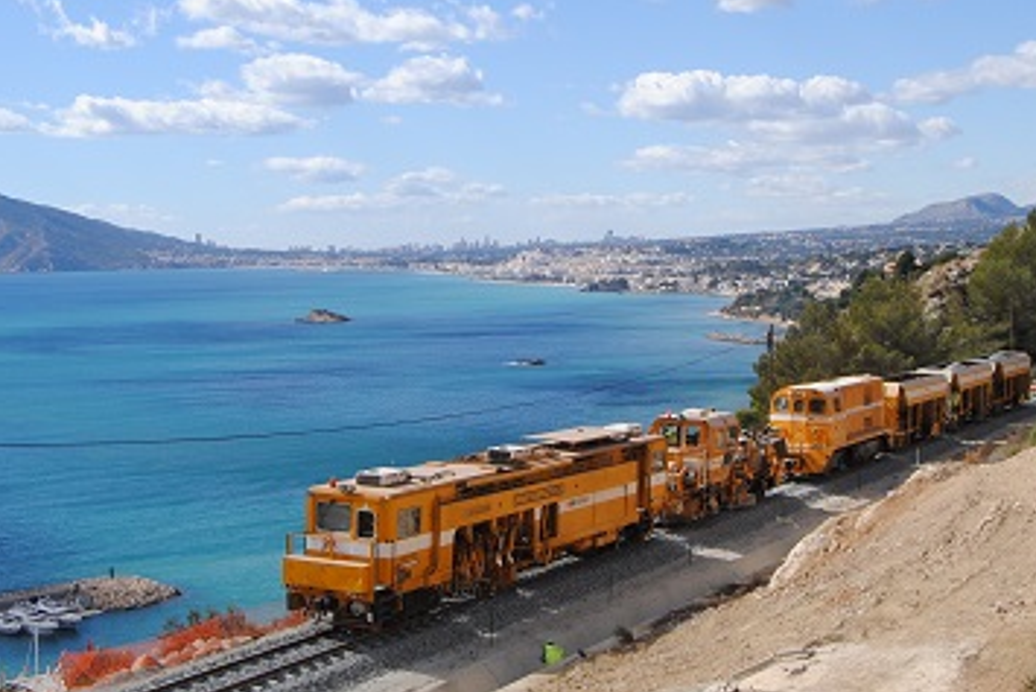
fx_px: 1267
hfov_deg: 44.4
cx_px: 473
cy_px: 337
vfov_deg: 30.5
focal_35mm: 44
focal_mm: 26
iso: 200
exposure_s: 1/400
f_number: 10
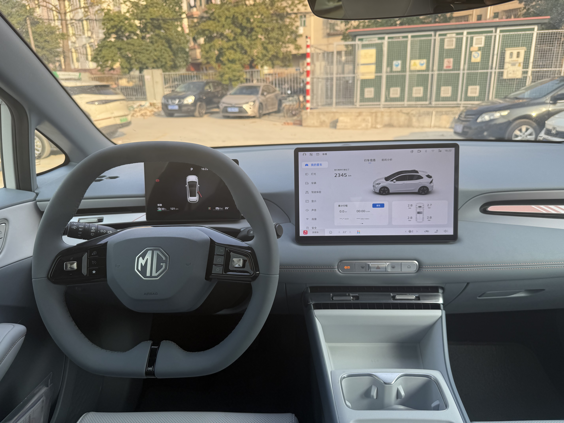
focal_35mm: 24
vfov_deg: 56.8
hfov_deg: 71.6
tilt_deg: -16.2
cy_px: 212
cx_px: 282
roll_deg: +1.5
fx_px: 391
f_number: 1.78
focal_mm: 6.76
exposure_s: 1/571
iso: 80
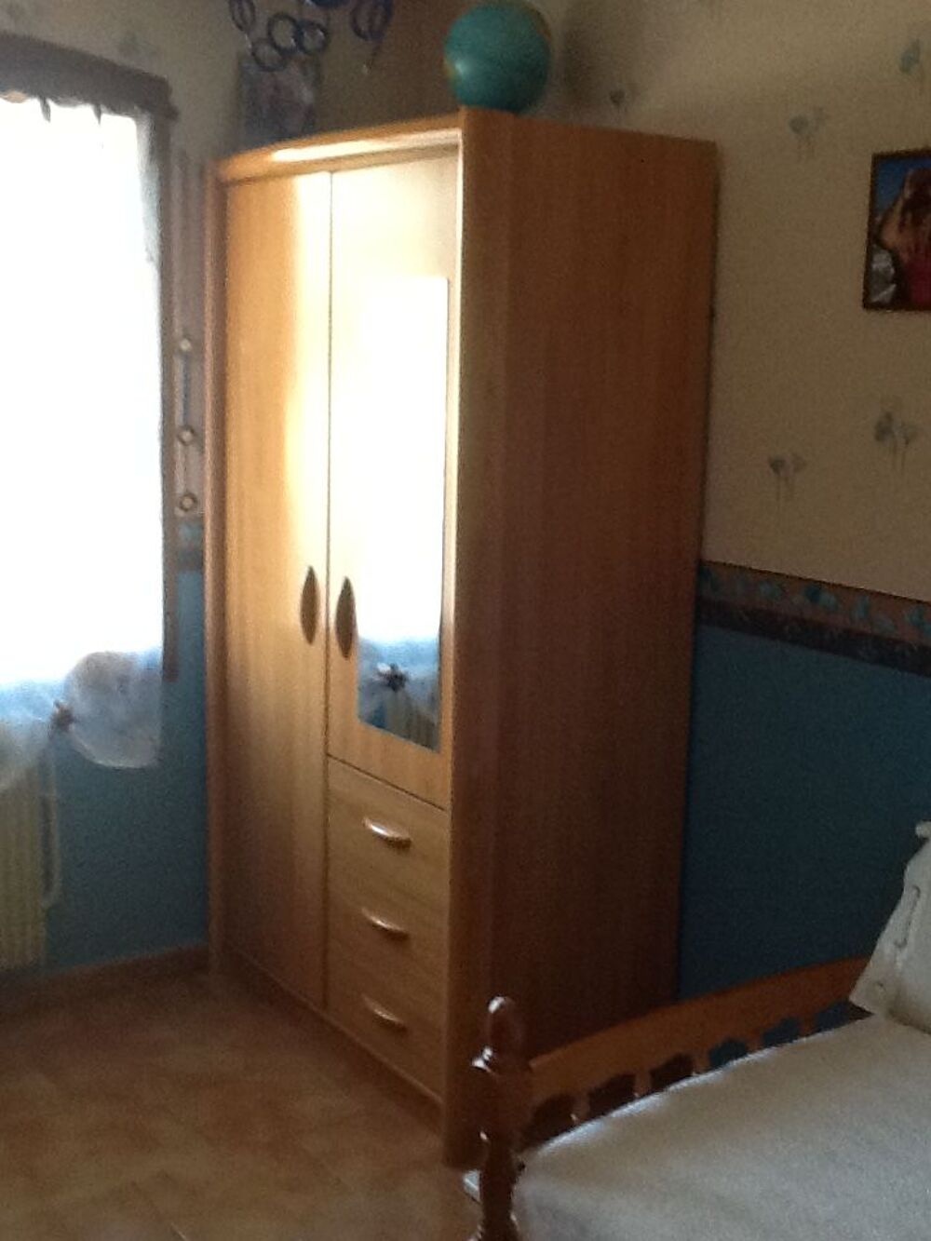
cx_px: 466
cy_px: 620
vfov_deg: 42.9
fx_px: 1578
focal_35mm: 44
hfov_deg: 32.9
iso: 160
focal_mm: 2.03
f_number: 2.4
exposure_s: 1/30
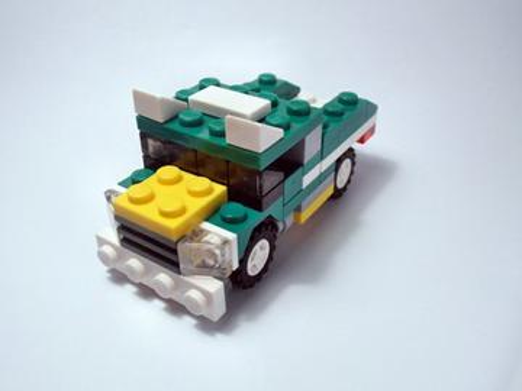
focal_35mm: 37
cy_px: 196
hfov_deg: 50.1
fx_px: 558
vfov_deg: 38.7
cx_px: 261
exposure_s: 1/80
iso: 80
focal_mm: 6.61
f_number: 3.9
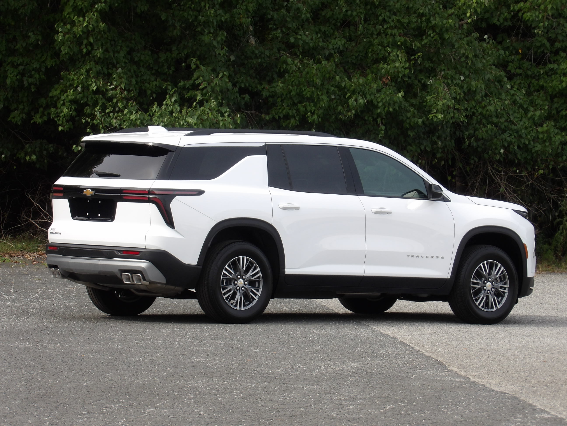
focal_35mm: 222
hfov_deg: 8.9
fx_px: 3636
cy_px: 213
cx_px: 284
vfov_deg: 6.7
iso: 100
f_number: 5.6
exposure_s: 1/192
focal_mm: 39.8
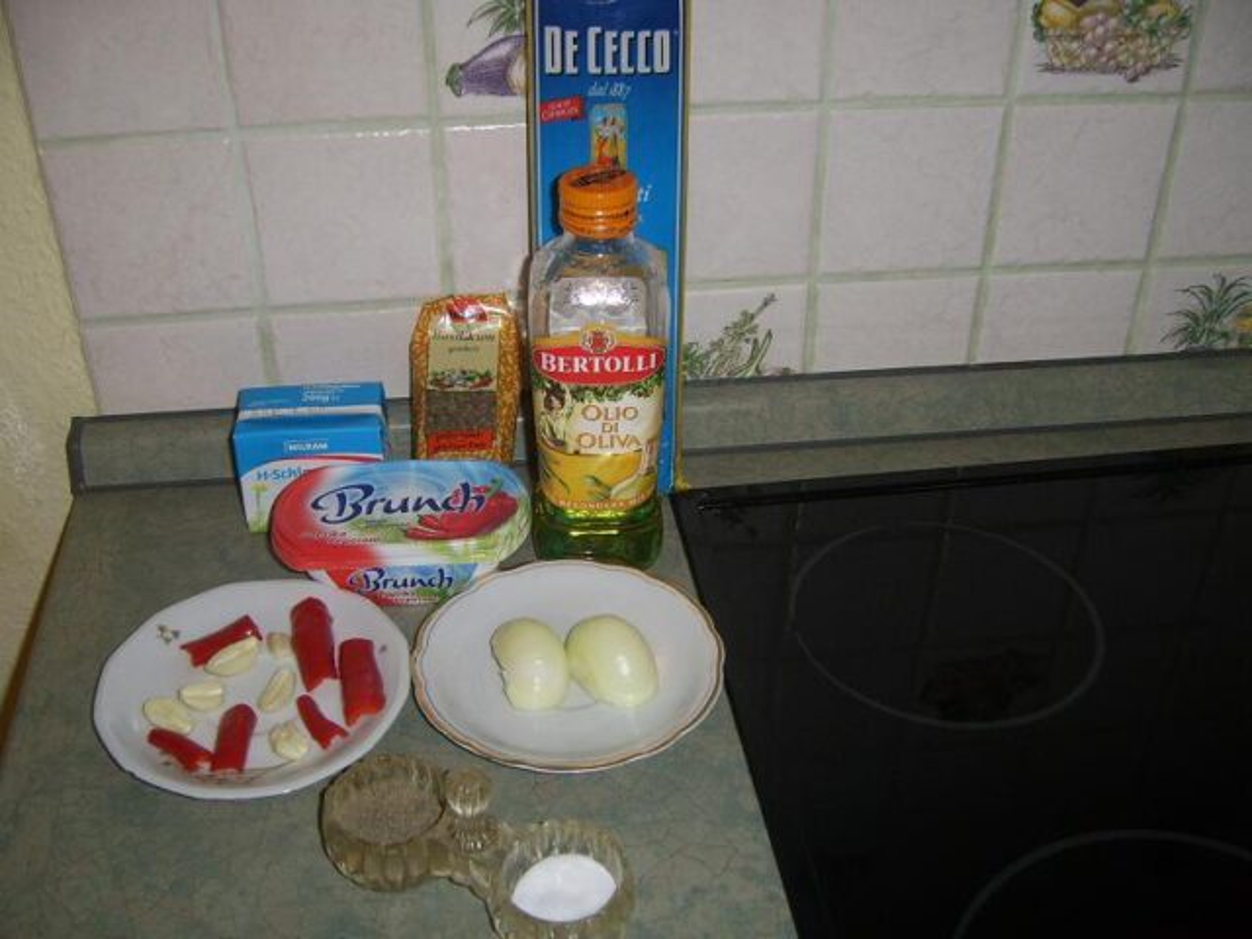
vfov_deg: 37.7
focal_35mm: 38
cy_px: 470
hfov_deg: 49.0
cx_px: 626
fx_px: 1374
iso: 100
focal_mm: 7.8
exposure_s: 1/30
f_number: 2.8
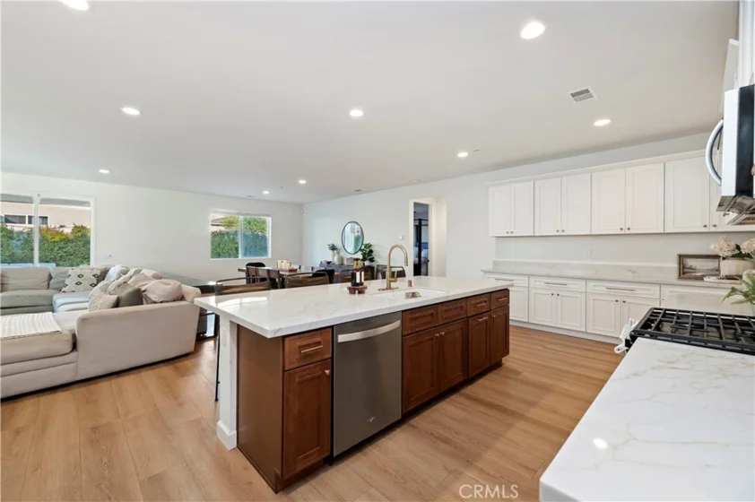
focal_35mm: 14
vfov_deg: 81.1
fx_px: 293
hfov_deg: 104.3
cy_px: 251
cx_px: 378
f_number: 10
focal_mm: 14
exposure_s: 1/6
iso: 500
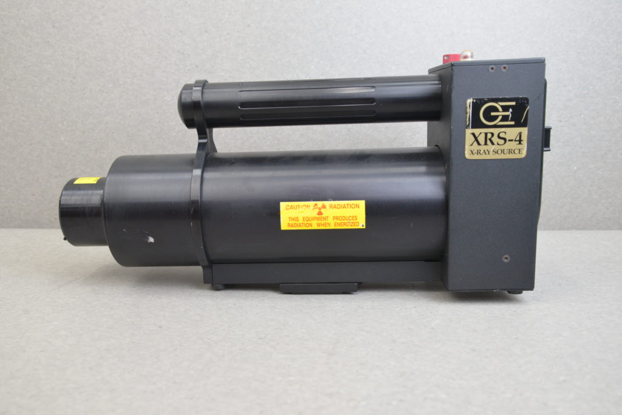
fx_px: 553
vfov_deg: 41.2
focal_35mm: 32
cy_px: 208
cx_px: 311
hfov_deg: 58.7
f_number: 7.1
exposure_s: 1/100
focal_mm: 32
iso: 1600
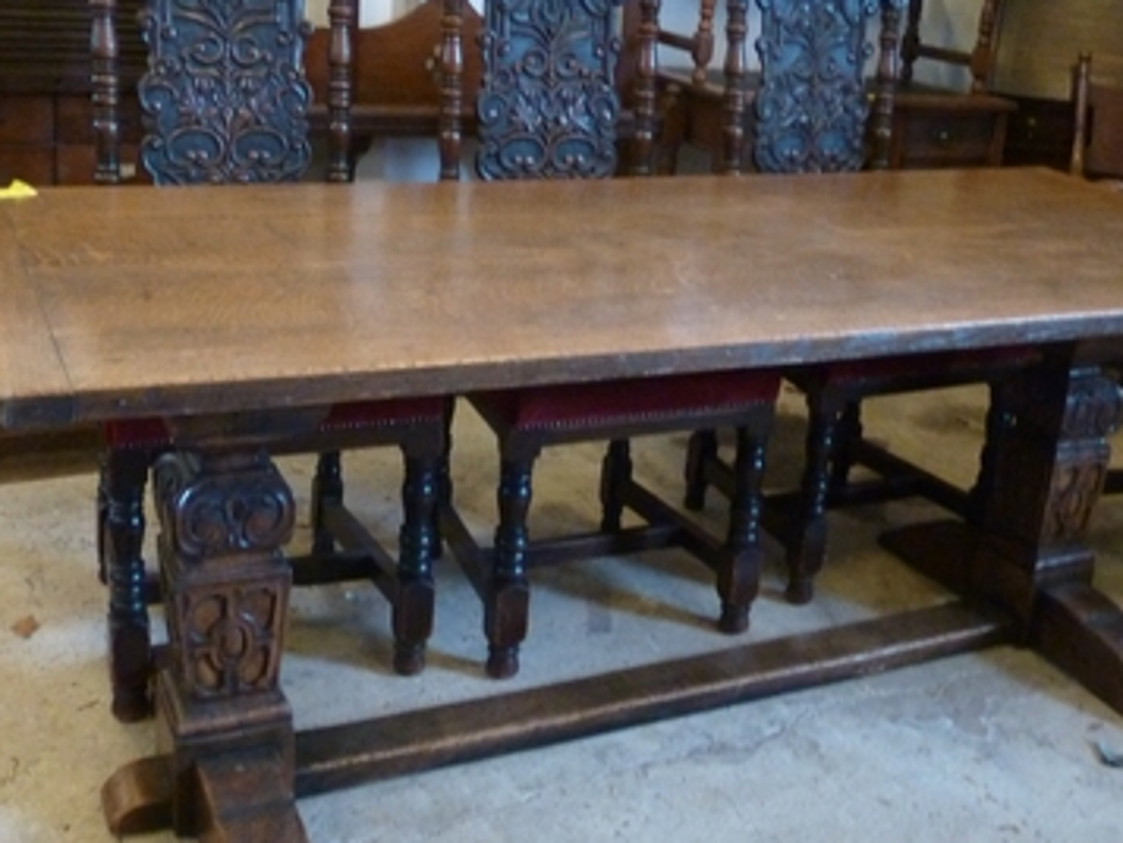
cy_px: 311
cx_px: 651
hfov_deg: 44.6
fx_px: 1363
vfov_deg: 34.2
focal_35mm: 42
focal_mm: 4.1
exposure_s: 1/6
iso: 400
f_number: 3.3
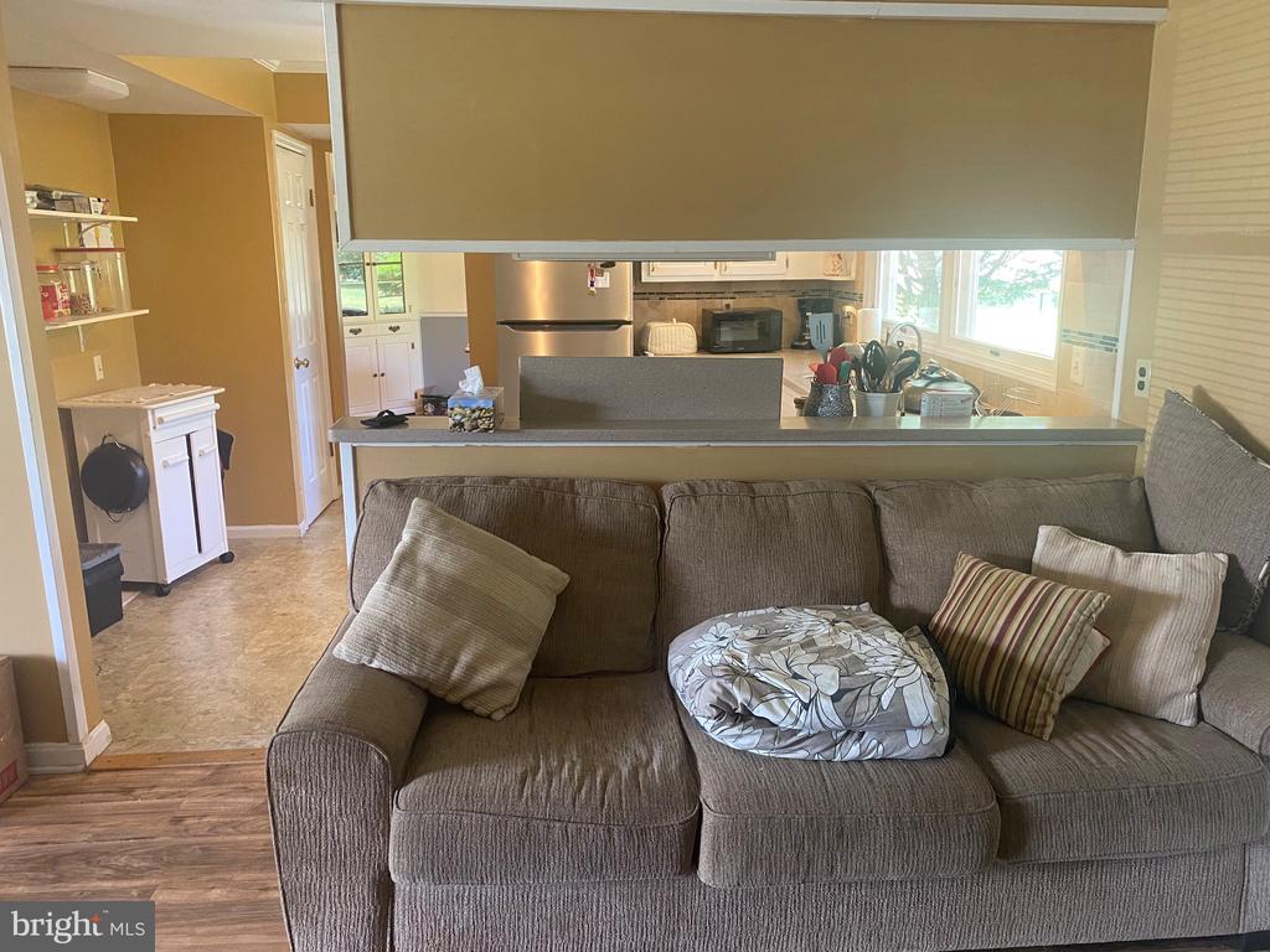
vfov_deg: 53.1
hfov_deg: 67.3
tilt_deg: -10.5
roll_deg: -0.2
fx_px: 954
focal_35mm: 26
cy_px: 476
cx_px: 635
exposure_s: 1/60
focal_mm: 4.25
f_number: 1.8
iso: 250
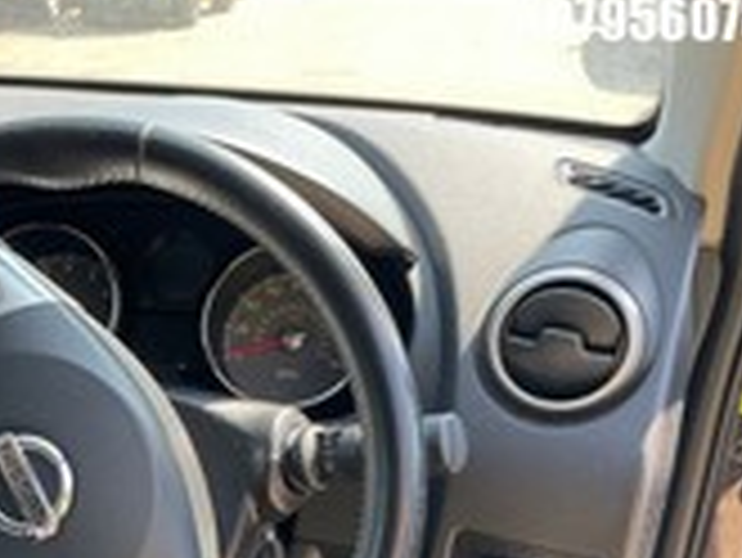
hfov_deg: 33.2
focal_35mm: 55
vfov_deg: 25.6
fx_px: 1180
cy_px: 522
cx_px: 81
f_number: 1.6
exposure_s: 1/167
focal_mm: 4.2
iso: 32
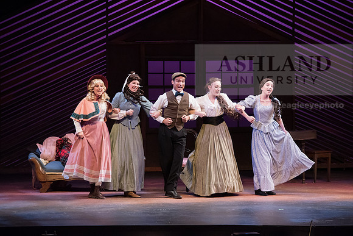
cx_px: 176
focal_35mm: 145
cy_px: 118
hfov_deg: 14.2
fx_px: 1422
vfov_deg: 9.5
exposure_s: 1/500
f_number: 4
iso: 5000
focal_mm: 145
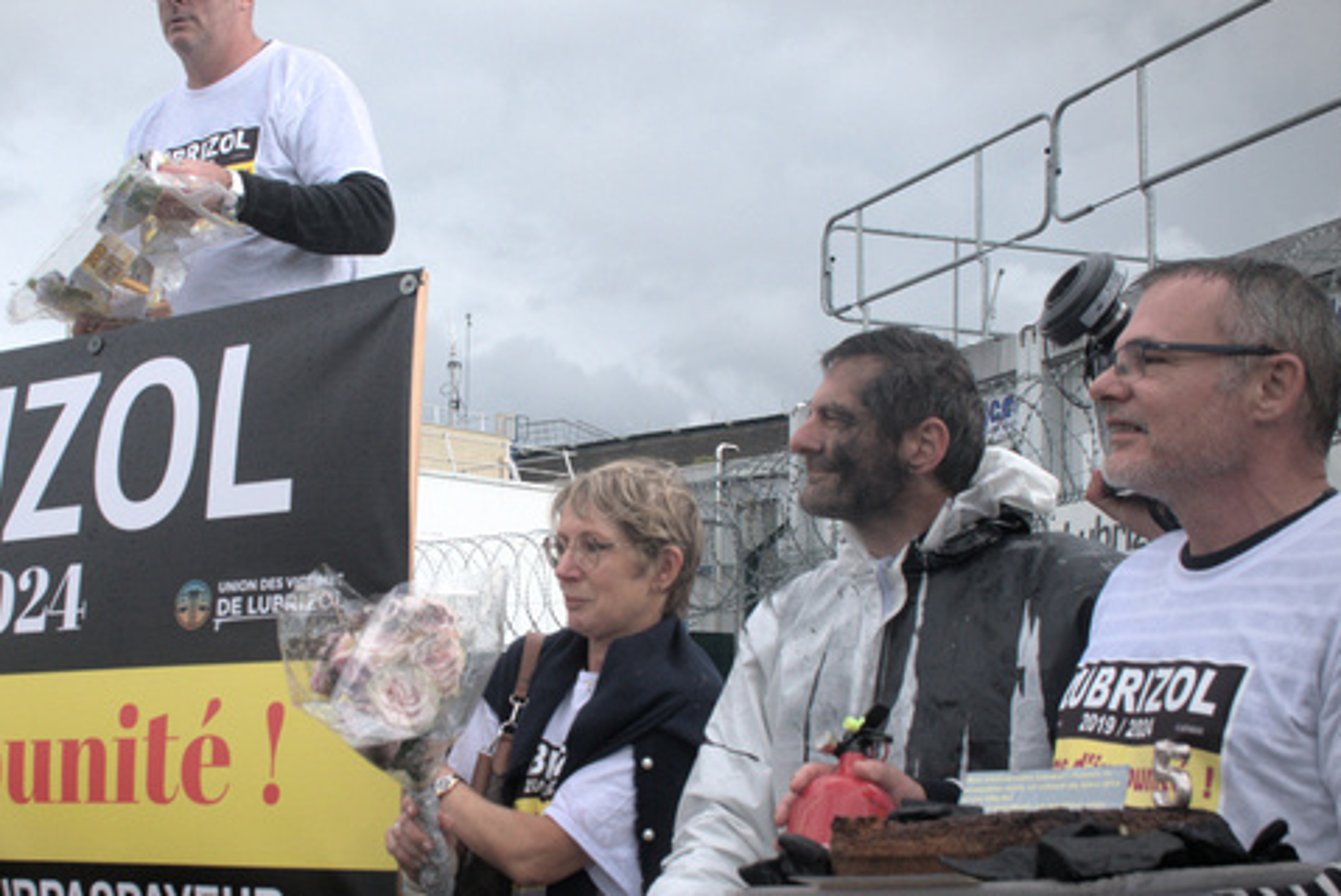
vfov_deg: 25.1
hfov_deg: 36.6
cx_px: 483
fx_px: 2013
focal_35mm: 54
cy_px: 510
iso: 800
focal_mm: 24
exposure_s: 1/800
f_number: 9
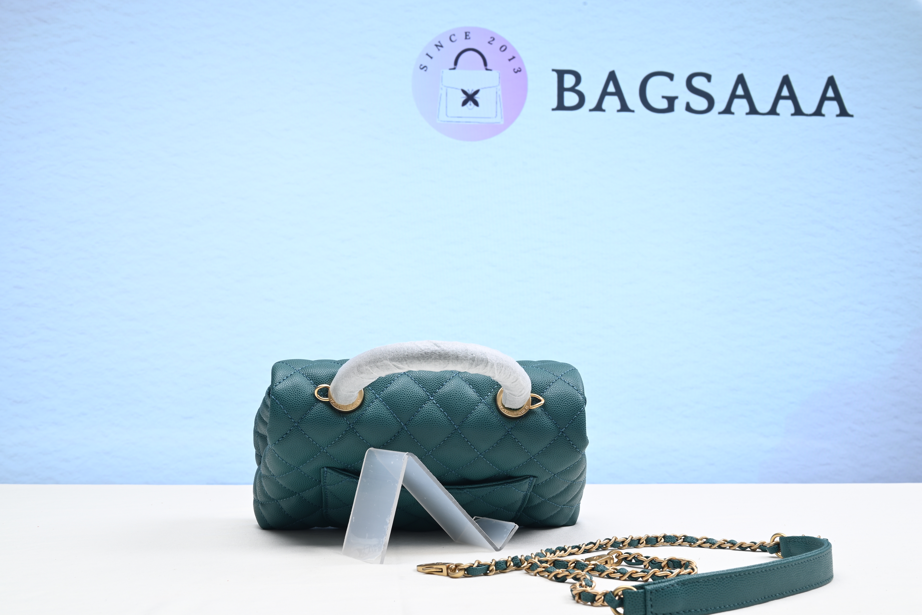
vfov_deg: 32.7
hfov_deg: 47.4
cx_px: 461
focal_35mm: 41
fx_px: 1050
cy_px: 308
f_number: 16
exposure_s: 1/2
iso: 100
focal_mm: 41
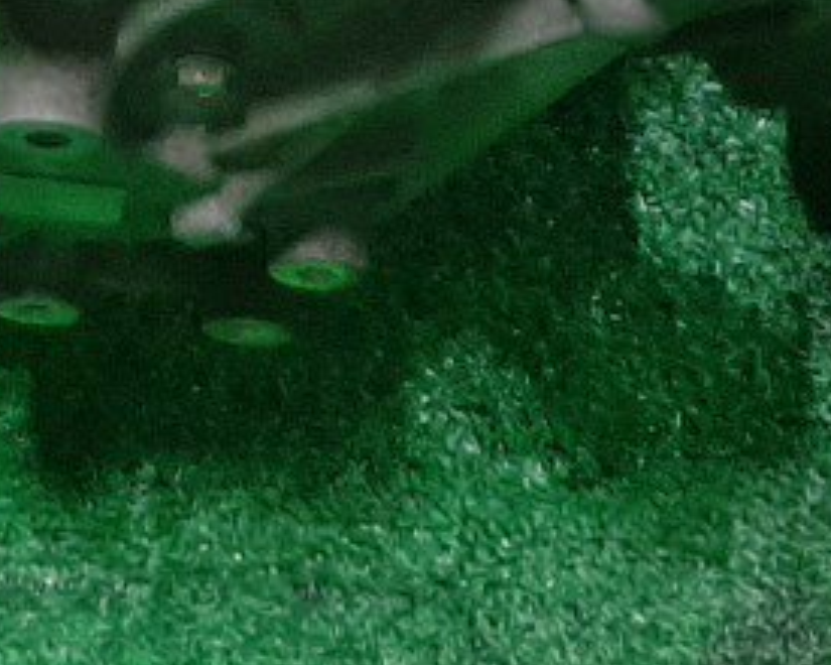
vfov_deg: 11.0
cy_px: -429
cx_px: -45
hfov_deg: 14.2
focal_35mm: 133
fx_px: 3271
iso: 111
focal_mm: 3.93
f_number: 1.7
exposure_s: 1/50
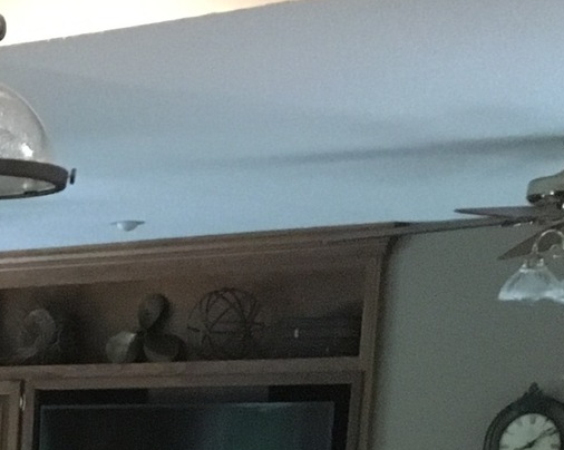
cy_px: 926
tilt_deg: -13.4
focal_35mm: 129
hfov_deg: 13.8
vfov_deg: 10.8
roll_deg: -1.3
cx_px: -348
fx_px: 2152
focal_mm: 4.15
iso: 250
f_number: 2.2
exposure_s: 1/15
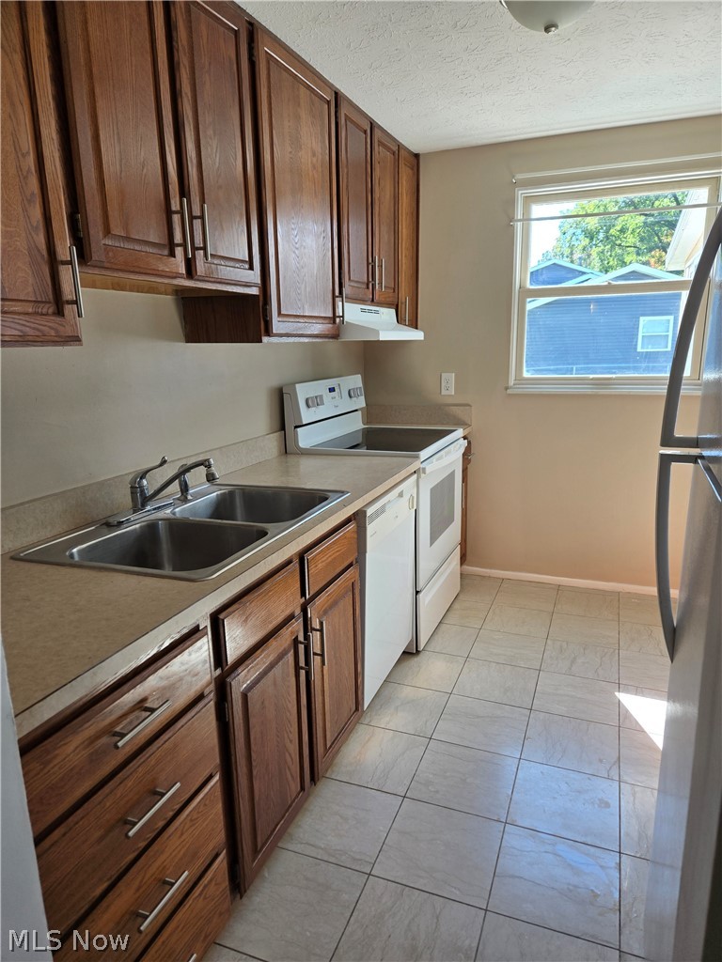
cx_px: 361
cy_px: 481
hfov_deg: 58.9
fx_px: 640
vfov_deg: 73.9
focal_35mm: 23
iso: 64
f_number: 1.8
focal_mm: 5.4
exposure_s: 1/180
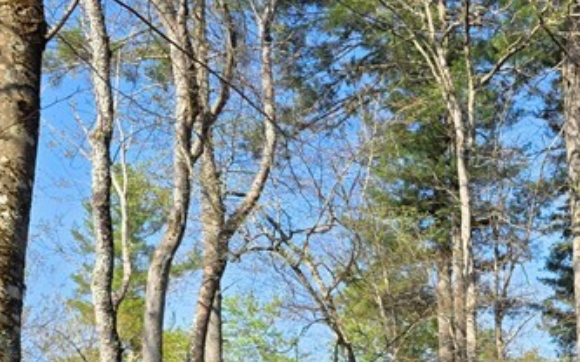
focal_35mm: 75
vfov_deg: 15.5
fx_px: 1185
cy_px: 600
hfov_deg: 26.2
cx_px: 563
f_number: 1.7
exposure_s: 1/1849
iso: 80
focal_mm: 6.3
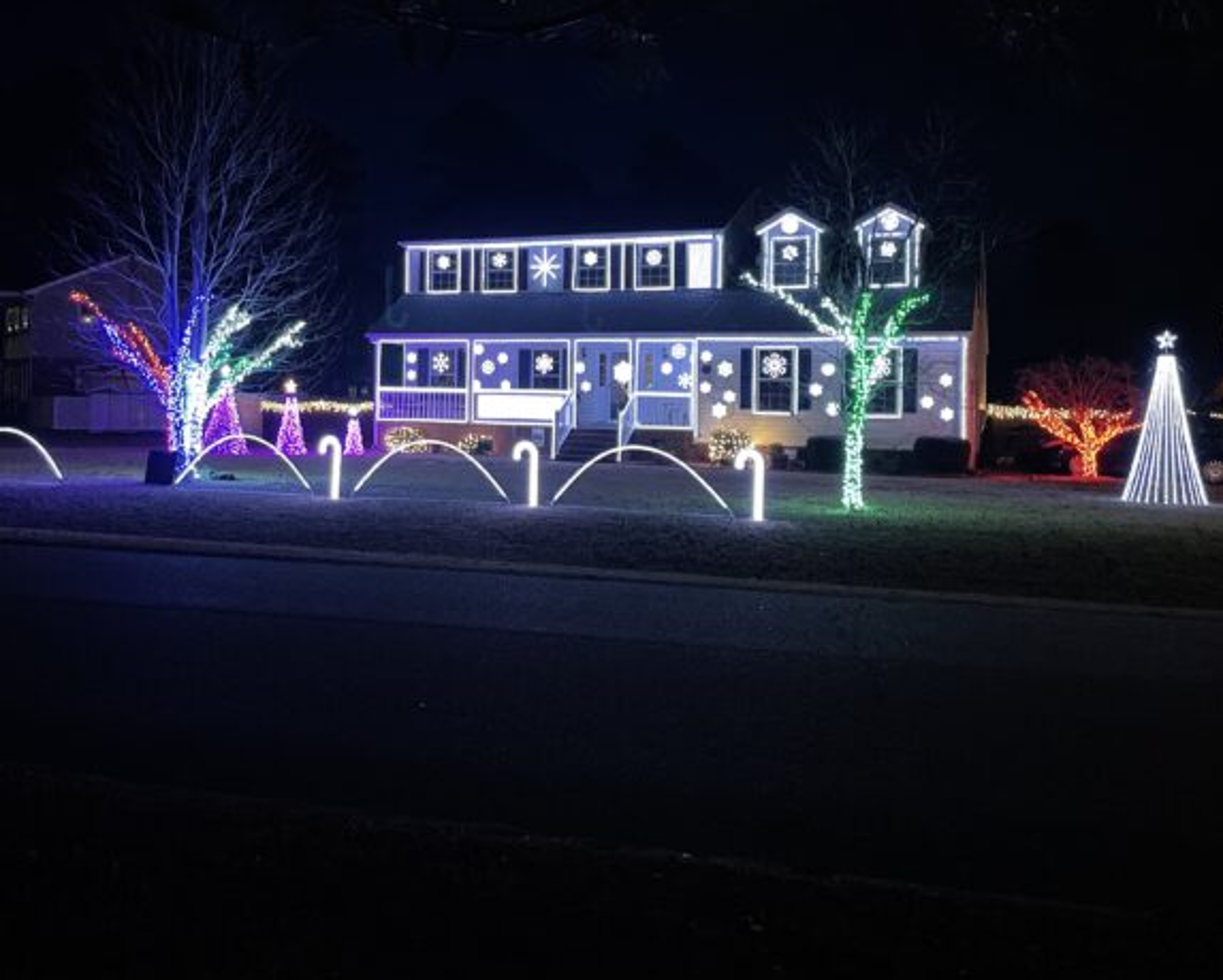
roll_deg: -1.2
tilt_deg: +1.1
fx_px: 1231
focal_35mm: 34
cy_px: 389
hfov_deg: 52.1
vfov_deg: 43.2
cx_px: 444
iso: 1000
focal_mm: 5.1
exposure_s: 1/15
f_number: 1.6
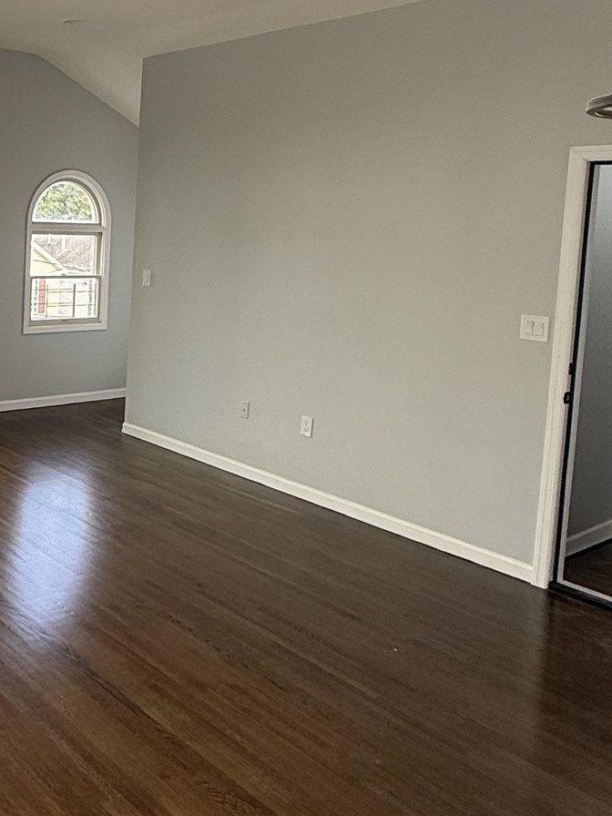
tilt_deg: -3.1
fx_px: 849
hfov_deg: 36.0
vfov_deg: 50.5
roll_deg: -2.9
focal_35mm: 36
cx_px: 11
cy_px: 280
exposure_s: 1/130
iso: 64
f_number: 2.2
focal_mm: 2.22
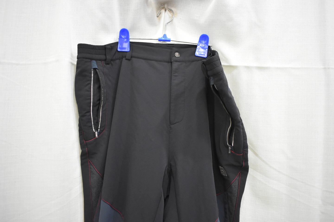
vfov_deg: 47.9
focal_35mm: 27
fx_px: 250
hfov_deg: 67.4
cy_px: 111
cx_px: 167
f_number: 3.5
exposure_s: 1/60
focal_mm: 18
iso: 2800
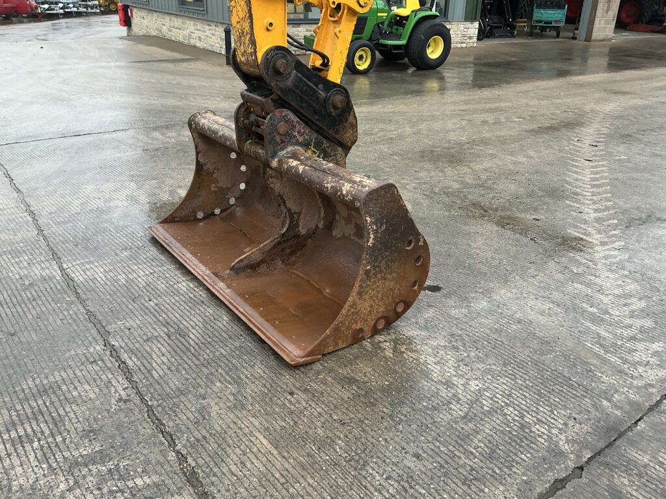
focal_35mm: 28
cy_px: 250
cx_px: 333
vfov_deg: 49.7
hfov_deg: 63.4
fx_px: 539
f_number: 1.8
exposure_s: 1/367
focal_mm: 3
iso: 25
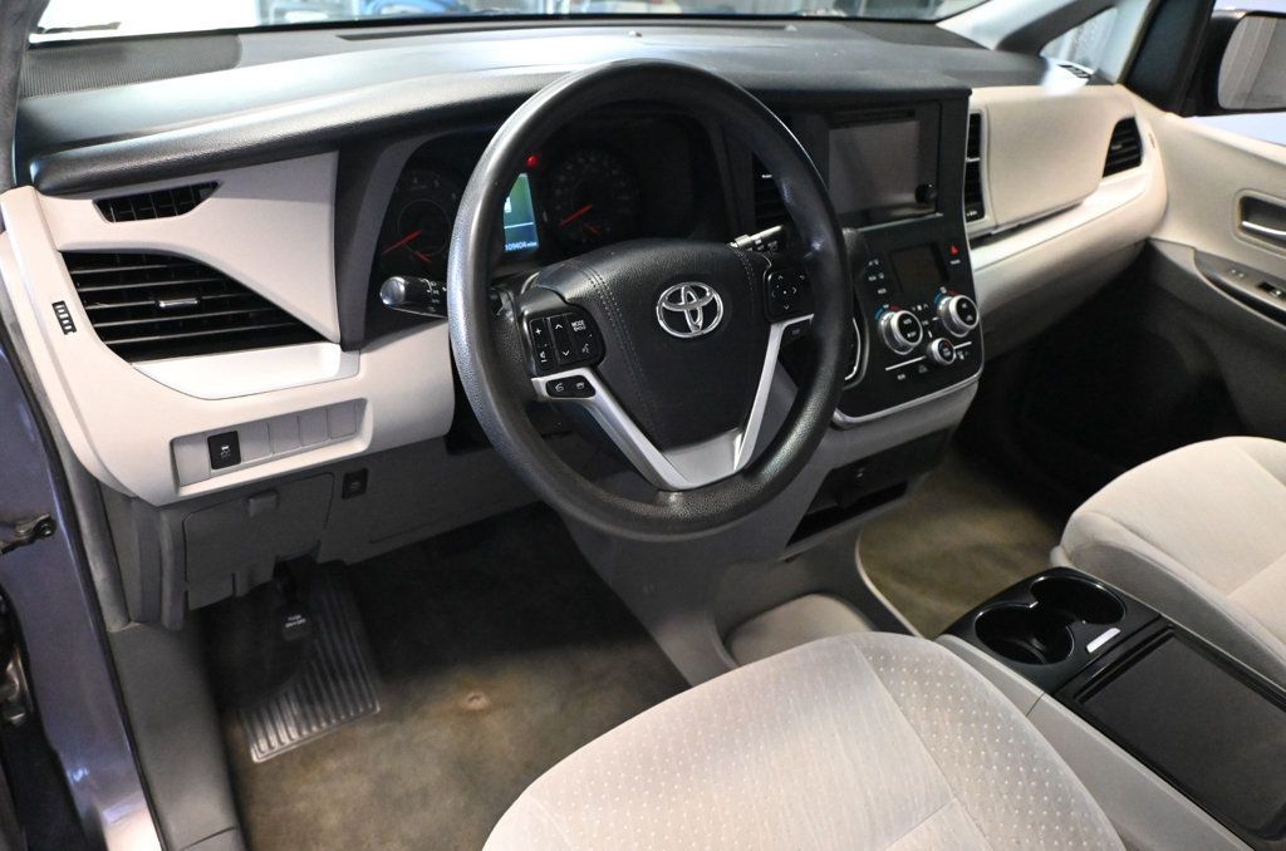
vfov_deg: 47.7
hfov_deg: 67.5
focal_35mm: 27
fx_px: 962
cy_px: 426
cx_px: 643
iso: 8000
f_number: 3.5
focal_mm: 18
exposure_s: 1/60
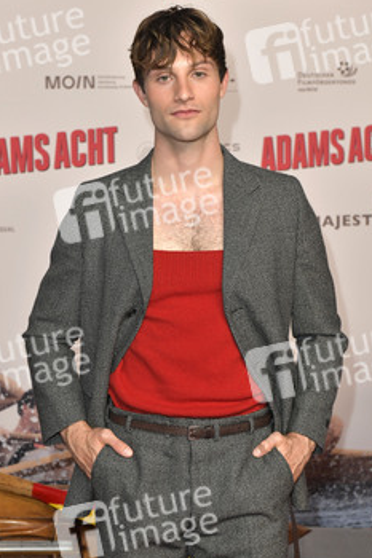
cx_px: 182
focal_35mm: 80
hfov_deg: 17.0
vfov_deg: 25.4
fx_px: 1241
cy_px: 285
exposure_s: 1/160
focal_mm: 70
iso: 1600
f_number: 7.1
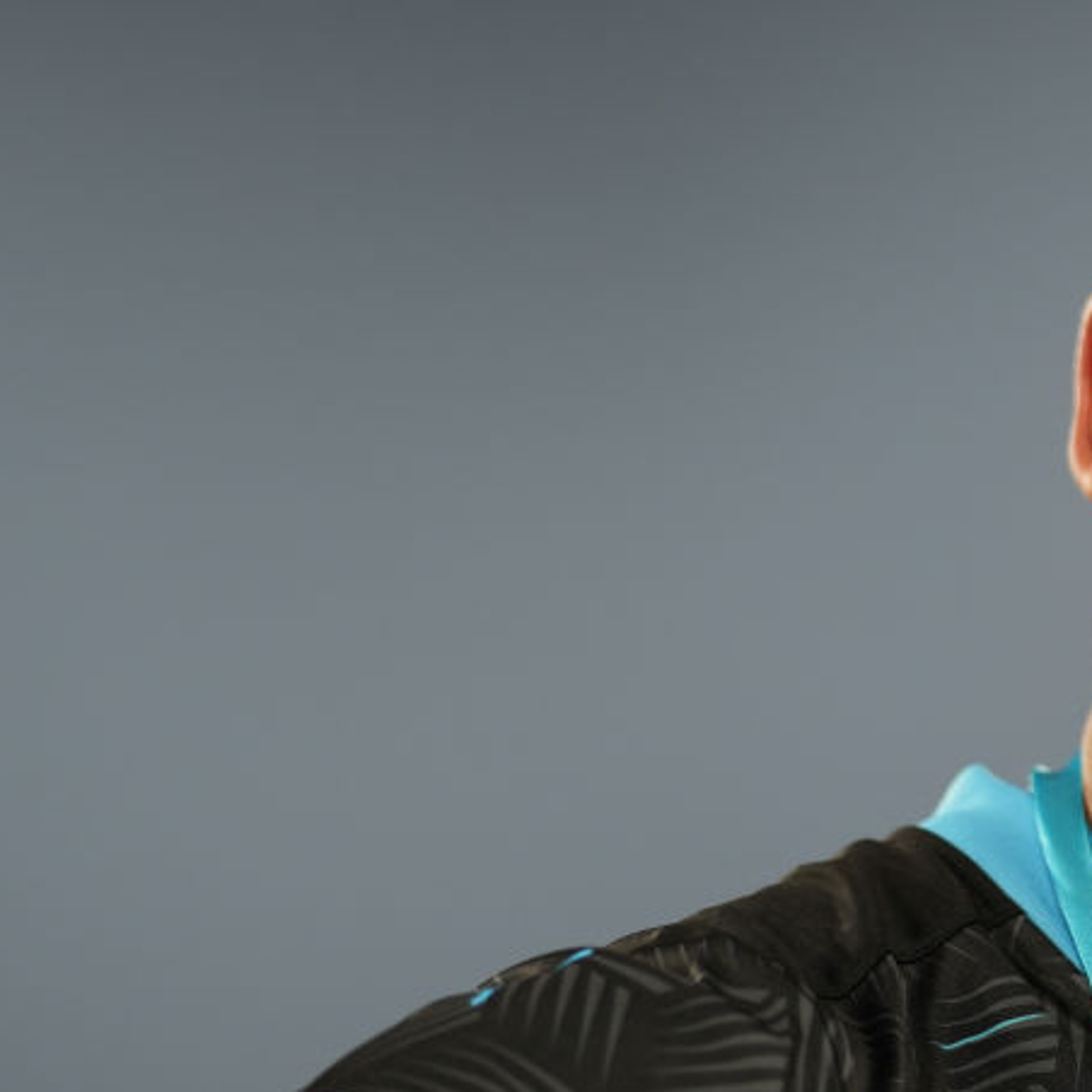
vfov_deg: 4.5
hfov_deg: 4.5
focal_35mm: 389
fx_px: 13884
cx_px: 1225
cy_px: 361
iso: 400
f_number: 1.8
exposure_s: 1/640
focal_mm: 135
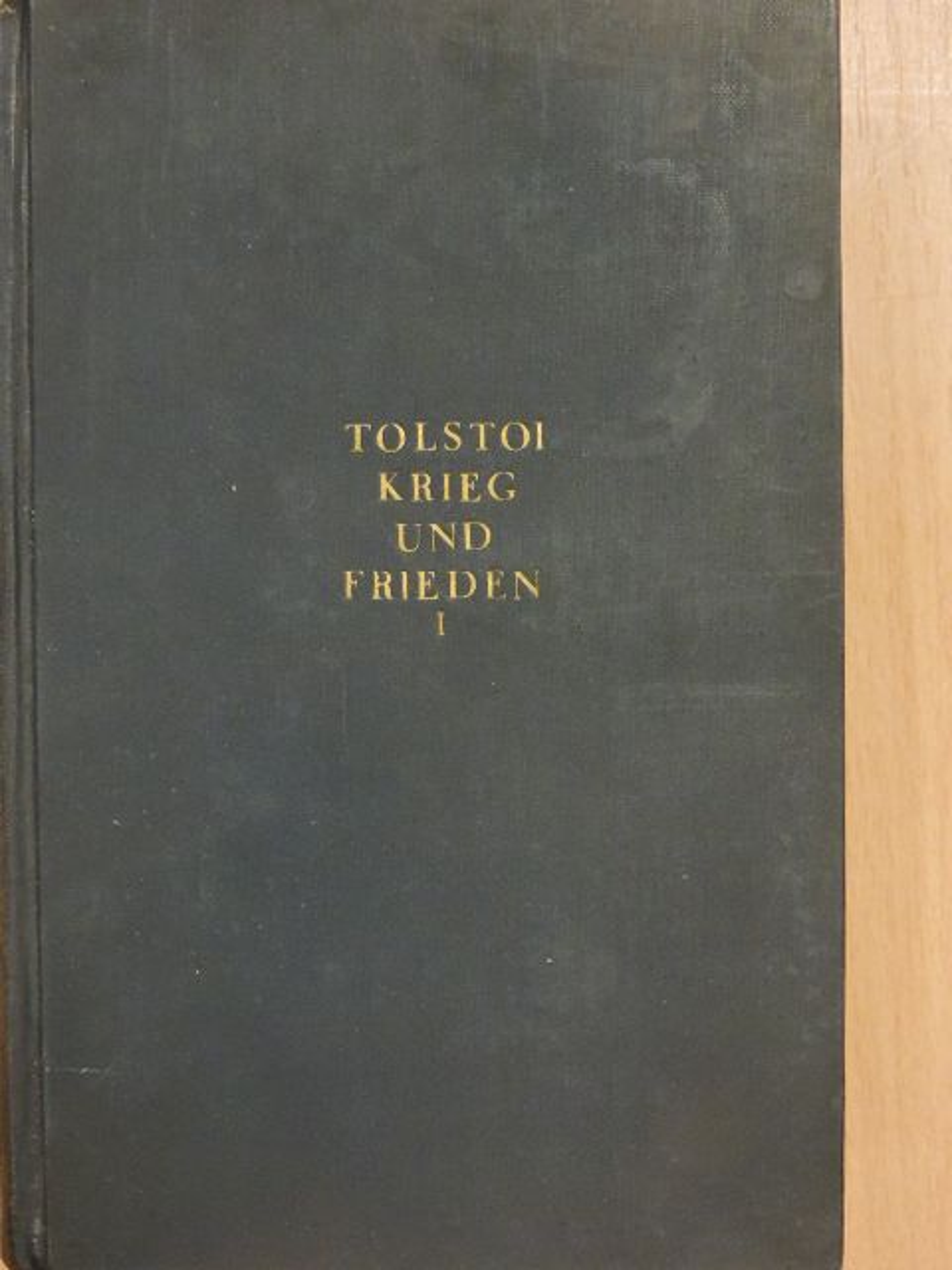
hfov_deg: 24.4
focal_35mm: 60
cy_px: 635
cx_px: 476
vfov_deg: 32.2
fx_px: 2200
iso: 1600
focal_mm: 10.7
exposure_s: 1/50
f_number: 4.2
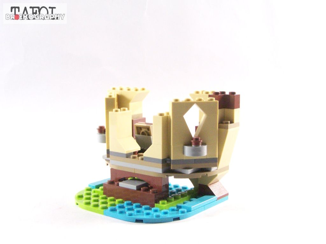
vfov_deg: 28.6
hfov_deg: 37.5
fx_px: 480
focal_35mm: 51
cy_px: 122
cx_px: 163
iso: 400
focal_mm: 8.5
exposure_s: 1/60
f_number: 4
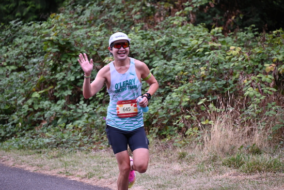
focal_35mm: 200
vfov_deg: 6.9
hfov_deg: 10.3
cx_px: 142
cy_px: 95
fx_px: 1578
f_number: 6.3
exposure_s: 1/250
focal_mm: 200
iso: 1250
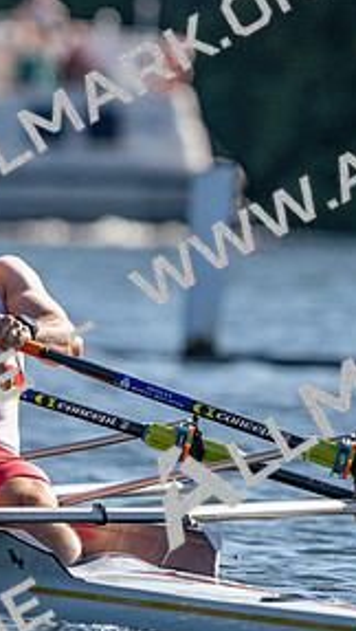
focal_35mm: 1026
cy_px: 342
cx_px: -31
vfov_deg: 2.1
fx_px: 17173
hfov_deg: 1.2
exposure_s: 1/1600
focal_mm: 485
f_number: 6.3
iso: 250
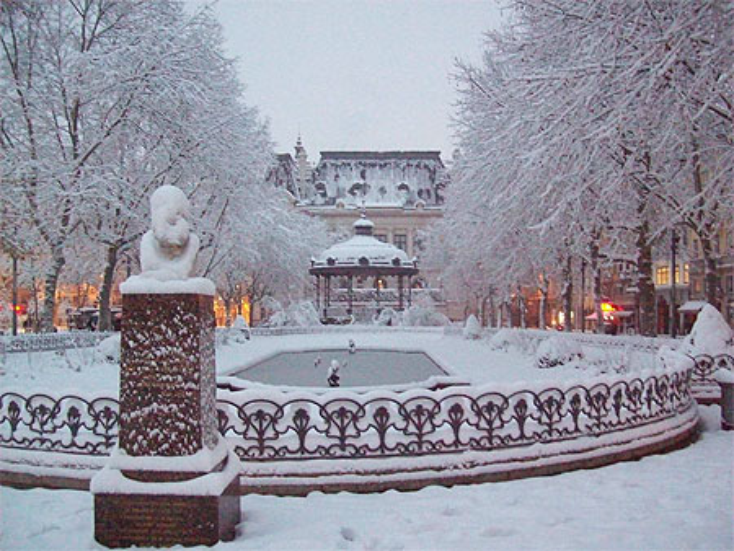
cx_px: 367
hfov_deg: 51.3
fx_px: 764
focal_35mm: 36
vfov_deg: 39.7
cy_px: 276
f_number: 2.7
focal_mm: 6
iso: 800
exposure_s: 1/31.9
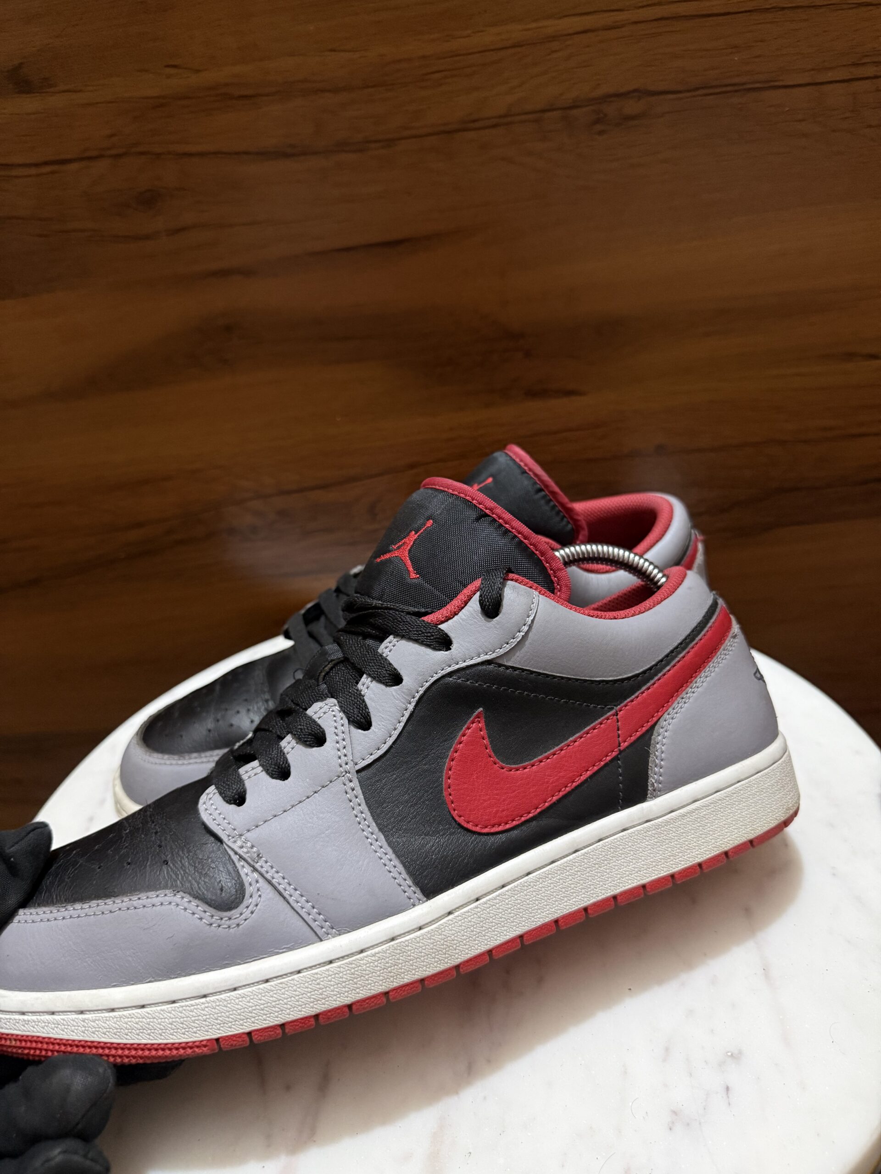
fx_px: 814
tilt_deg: -26.5
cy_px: 587
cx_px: 440
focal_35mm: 24
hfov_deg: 56.8
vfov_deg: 71.6
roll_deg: +7.9
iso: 400
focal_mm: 6.76
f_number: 1.78
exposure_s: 1/50
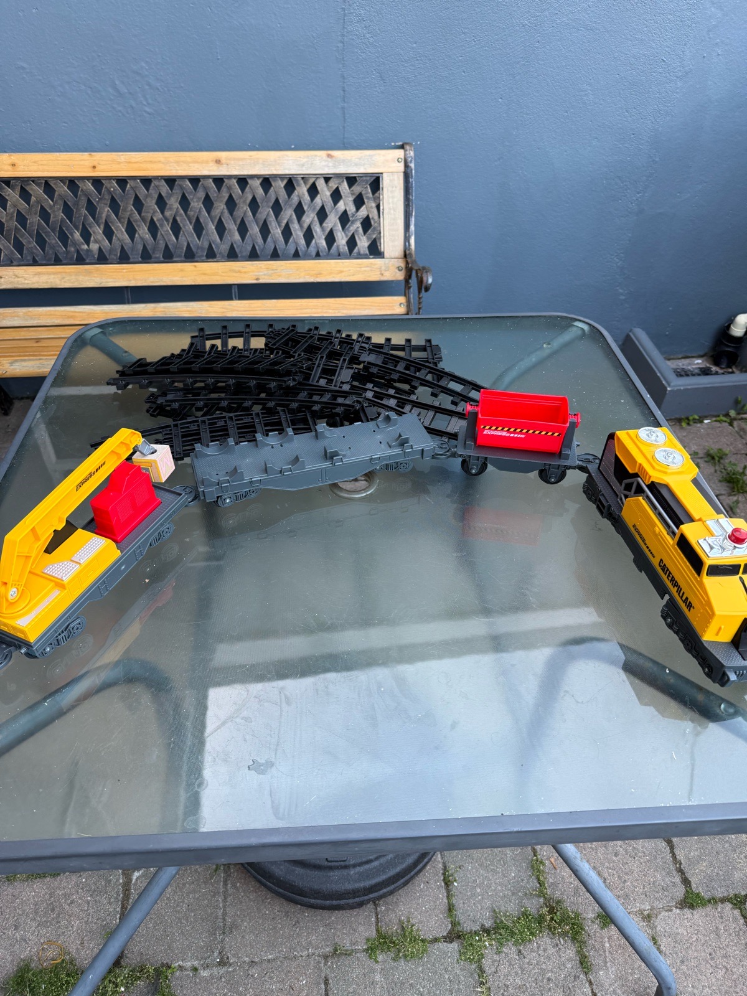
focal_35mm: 24
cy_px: 498
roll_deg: -2.3
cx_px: 374
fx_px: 691
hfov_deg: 56.8
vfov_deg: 71.6
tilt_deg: -37.6
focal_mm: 6.76
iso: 80
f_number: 1.78
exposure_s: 1/121
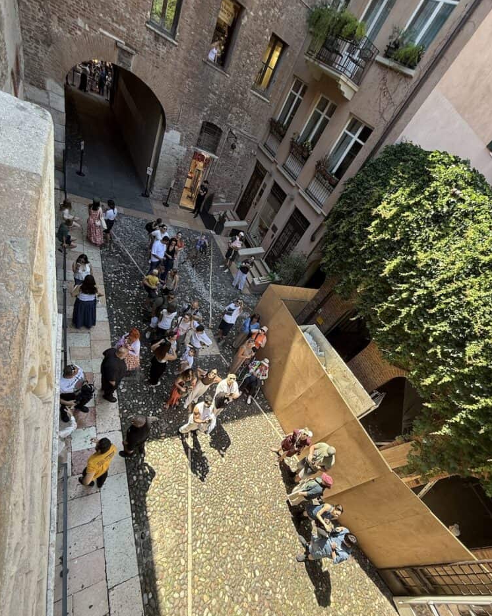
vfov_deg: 96.6
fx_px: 273
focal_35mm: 15
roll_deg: -36.5
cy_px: 335
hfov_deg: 84.0
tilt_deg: -39.9
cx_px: 251
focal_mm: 2.22
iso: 64
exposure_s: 1/312
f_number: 2.2
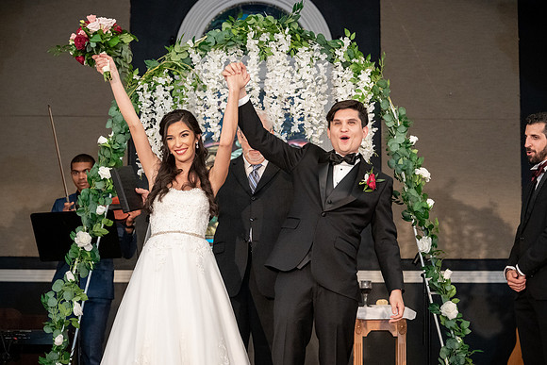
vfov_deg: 14.3
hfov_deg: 21.2
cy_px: 182
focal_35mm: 96
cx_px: 270
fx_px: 1460
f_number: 4
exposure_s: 1/200
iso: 8000
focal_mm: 94
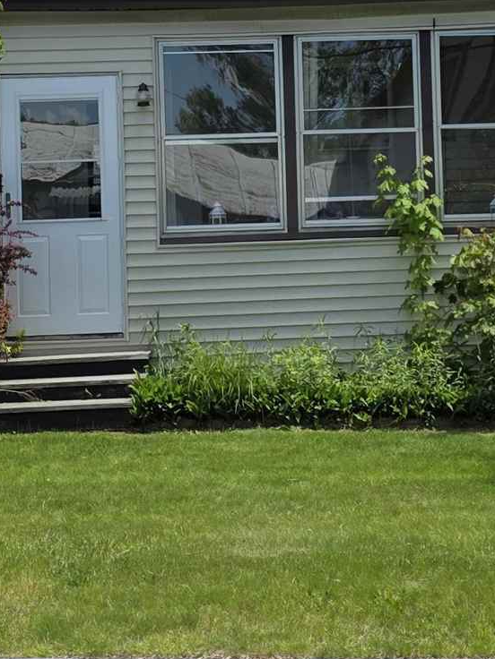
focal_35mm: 96
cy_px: 113
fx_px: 1830
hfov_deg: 15.4
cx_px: 339
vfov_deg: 20.2
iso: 80
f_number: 1.7
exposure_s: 1/3972
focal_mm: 6.3
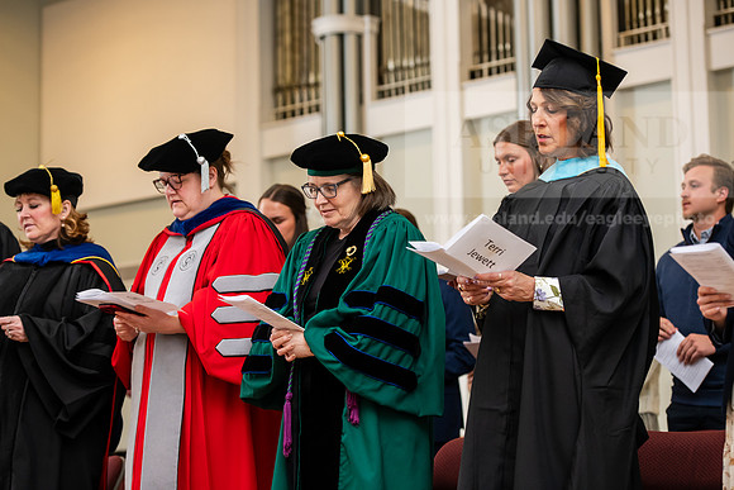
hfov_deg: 21.5
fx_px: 1937
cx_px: 367
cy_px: 245
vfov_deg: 14.4
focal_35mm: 95
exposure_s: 1/200
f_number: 3.5
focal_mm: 95
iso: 1250
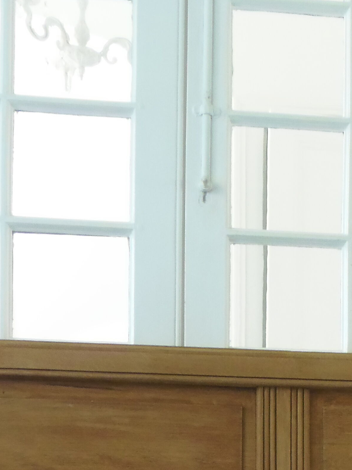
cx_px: 276
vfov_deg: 26.6
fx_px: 881
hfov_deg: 22.3
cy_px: 558
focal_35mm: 65
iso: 200
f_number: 2.9
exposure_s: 1/20
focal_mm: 4.3
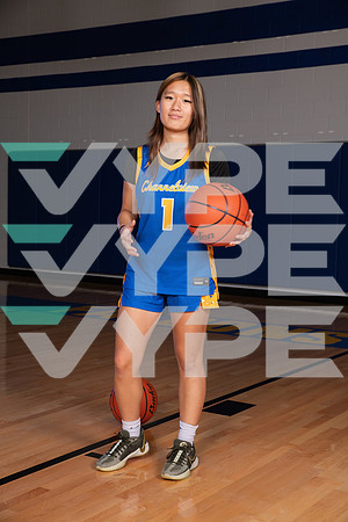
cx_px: 174
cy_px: 261
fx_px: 812
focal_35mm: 56
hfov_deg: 24.2
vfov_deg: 35.6
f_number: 7.1
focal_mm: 56
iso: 500
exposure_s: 1/320
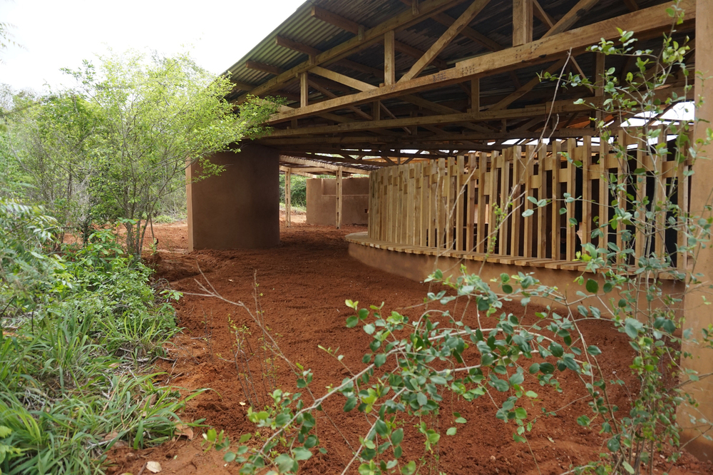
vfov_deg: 53.1
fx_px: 475
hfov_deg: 73.8
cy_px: 238
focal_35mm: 24
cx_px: 356
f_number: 4
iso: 500
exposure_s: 1/1600
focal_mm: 16
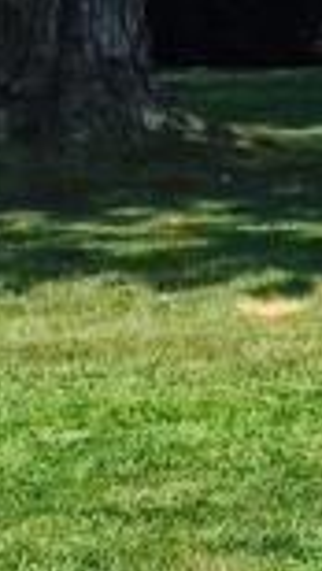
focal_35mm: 210
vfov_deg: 10.3
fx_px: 3177
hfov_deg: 4.5
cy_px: 282
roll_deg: +0.9
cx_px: 1865
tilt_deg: -3.6
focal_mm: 4.15
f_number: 2.2
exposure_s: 1/1099
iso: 32
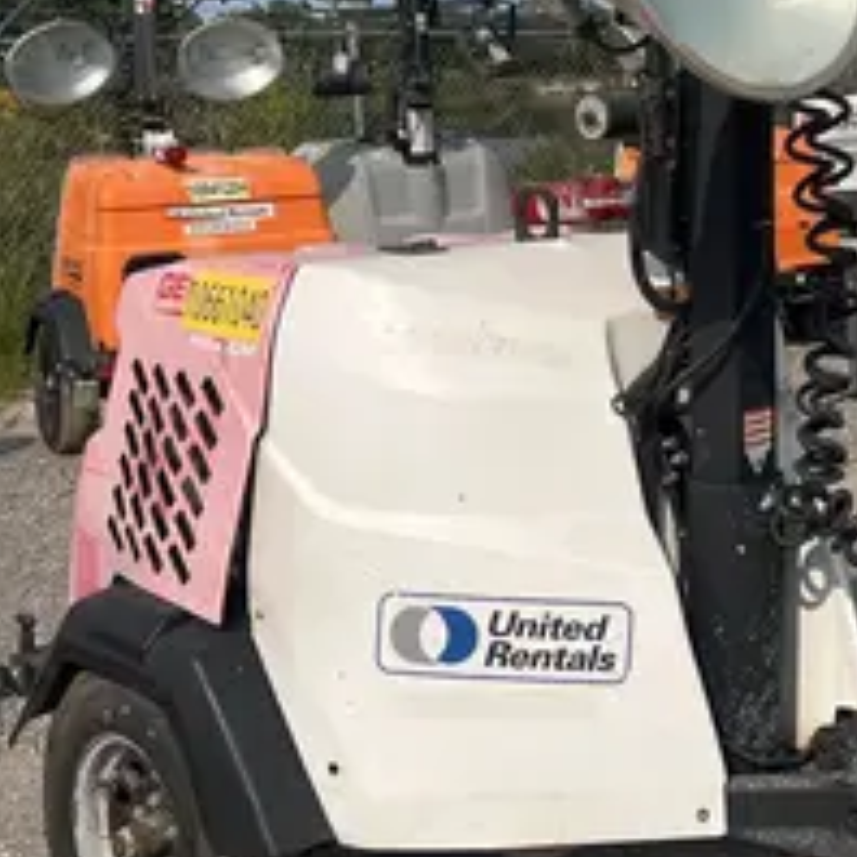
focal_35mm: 64
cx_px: 827
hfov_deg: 25.7
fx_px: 1793
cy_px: 279
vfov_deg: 26.7
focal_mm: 5.1
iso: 50
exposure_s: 1/6173
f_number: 1.6
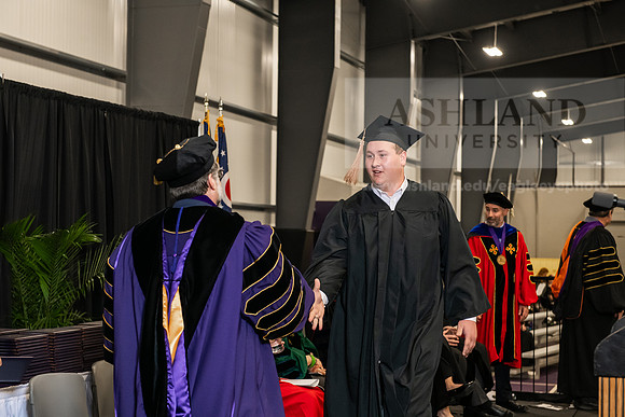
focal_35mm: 66
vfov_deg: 20.6
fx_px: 1146
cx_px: 312
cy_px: 208
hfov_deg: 30.5
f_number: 5
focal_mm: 66
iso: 2500
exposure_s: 1/200
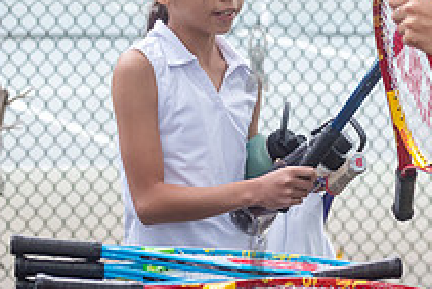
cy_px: 56
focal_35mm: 220
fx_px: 2642
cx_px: 256
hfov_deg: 9.3
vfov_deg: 6.2
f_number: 5
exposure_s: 1/400
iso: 1250
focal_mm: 80
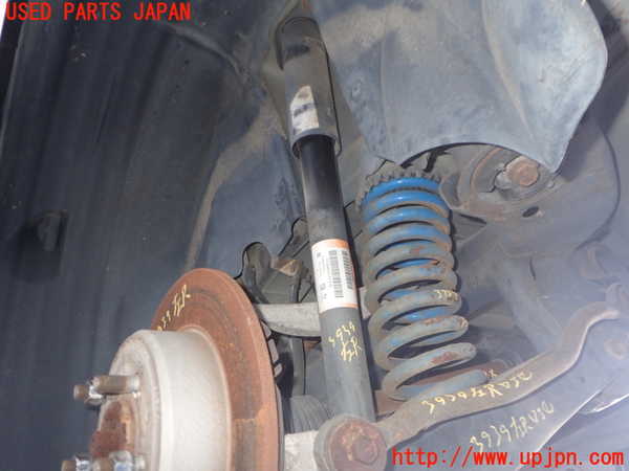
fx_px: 545
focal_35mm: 30
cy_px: 236
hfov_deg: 60.0
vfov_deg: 46.8
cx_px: 314
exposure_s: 1/30
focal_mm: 5.4
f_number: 2.3
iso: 200
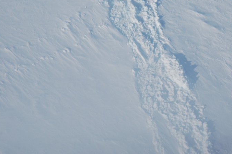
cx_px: 165
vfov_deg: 8.6
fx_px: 1023
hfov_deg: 12.9
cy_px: 40
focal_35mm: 159
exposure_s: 1/400
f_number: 10
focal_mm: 70
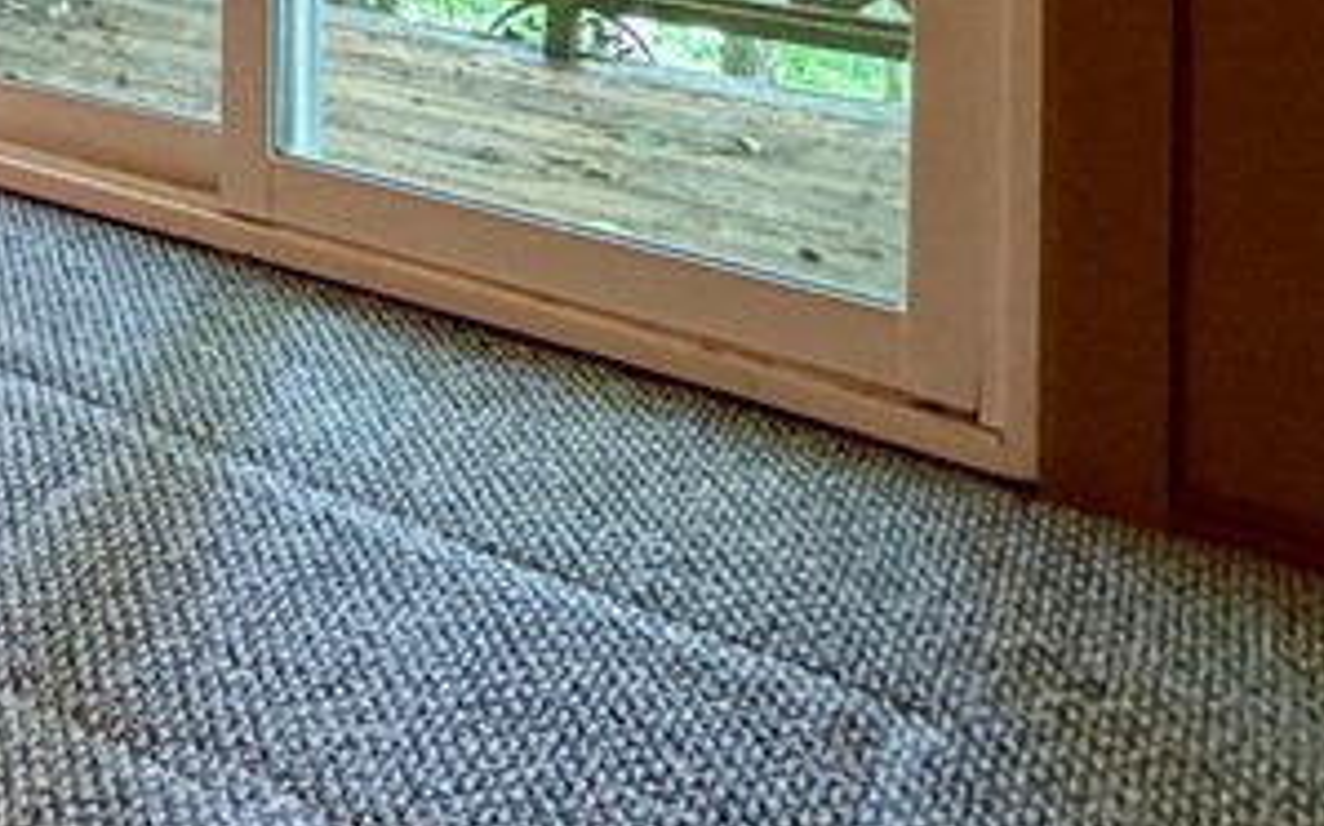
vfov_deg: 21.2
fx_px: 1840
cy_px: -431
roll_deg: +1.1
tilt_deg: -2.0
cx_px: -609
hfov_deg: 28.1
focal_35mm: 51
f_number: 2.2
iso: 320
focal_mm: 2.22
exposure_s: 1/60
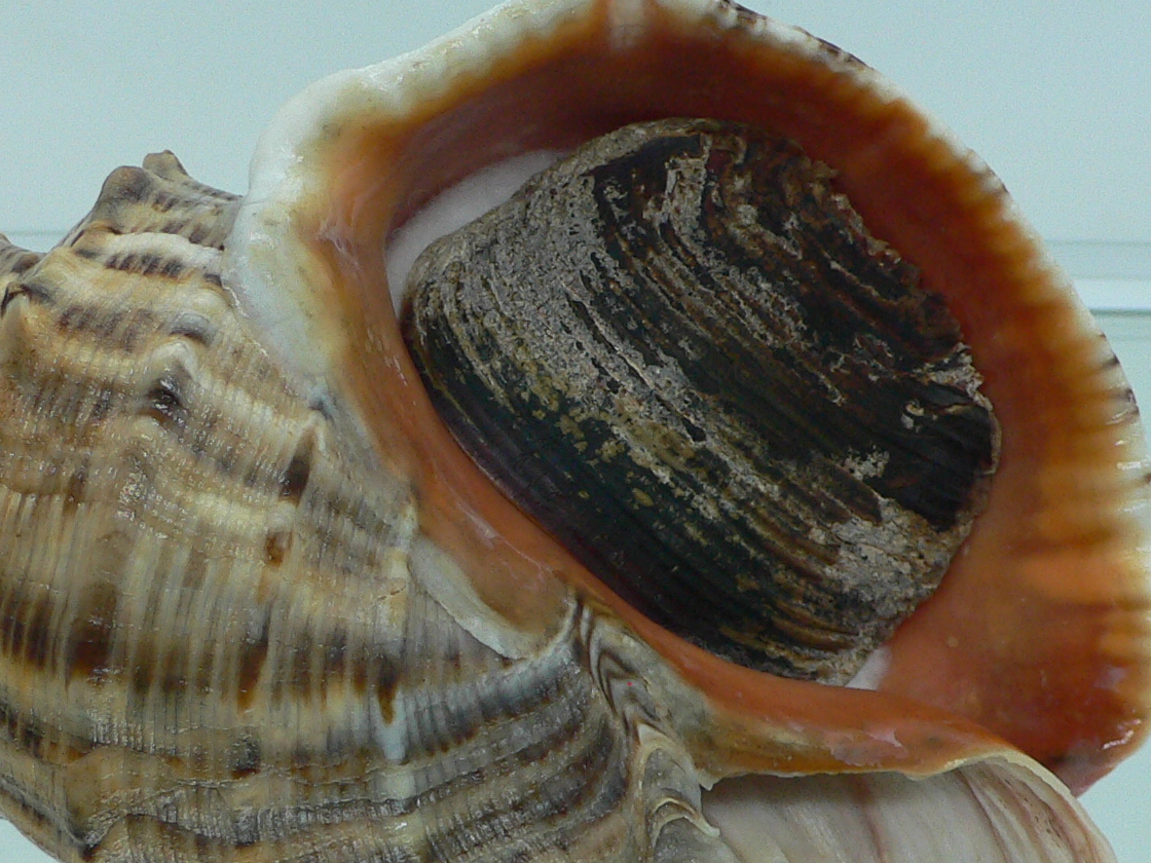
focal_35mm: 63
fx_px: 2095
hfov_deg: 30.7
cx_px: 514
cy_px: 531
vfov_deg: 23.2
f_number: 2.8
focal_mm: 4.6
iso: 150
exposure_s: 1/60
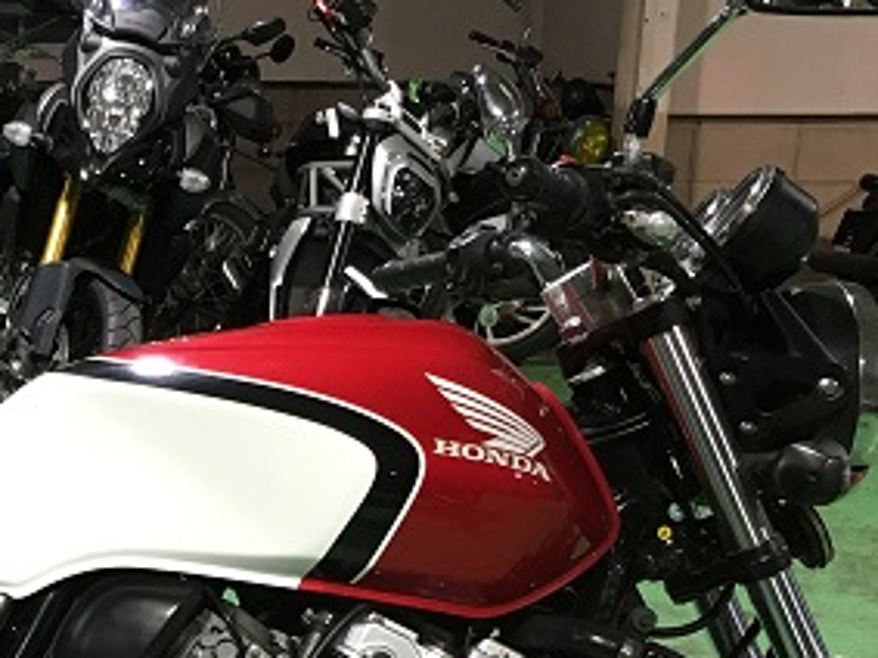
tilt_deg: -18.1
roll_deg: -1.0
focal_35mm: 82
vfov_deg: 17.4
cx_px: 90
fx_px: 2079
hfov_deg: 23.2
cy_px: 698
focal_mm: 4.15
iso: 125
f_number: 2.2
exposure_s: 1/30
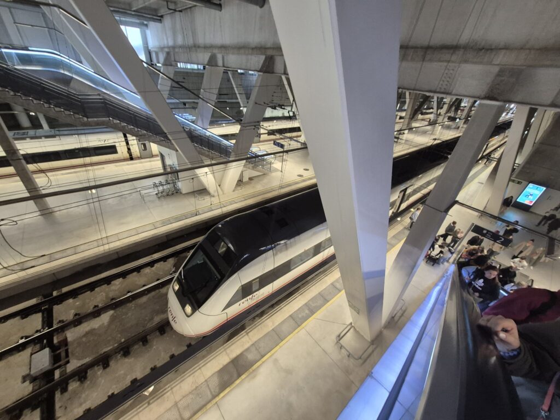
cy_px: 210
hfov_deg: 106.2
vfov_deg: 89.9
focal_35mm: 13
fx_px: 210
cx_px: 280
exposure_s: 1/50
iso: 400
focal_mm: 1.74
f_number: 2.2
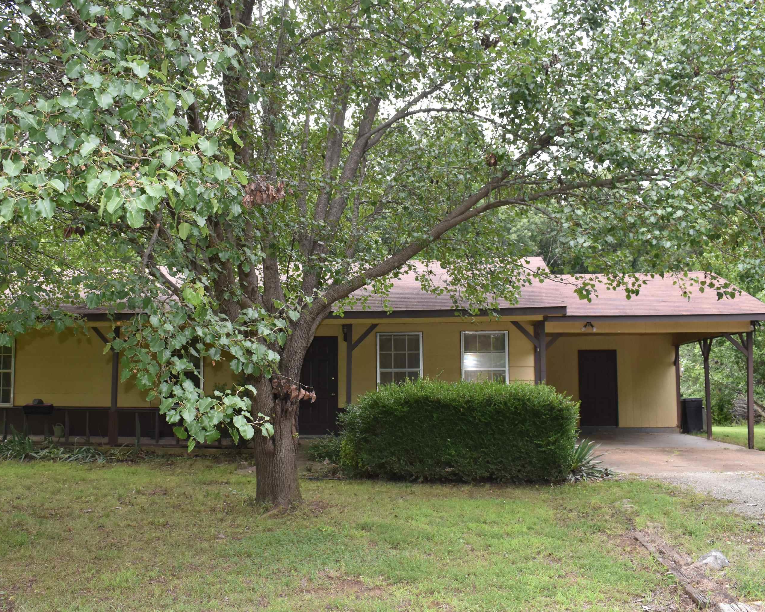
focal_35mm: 36
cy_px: 306
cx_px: 338
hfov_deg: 50.7
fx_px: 805
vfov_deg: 41.6
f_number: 5.6
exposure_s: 1/125
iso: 800
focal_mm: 21
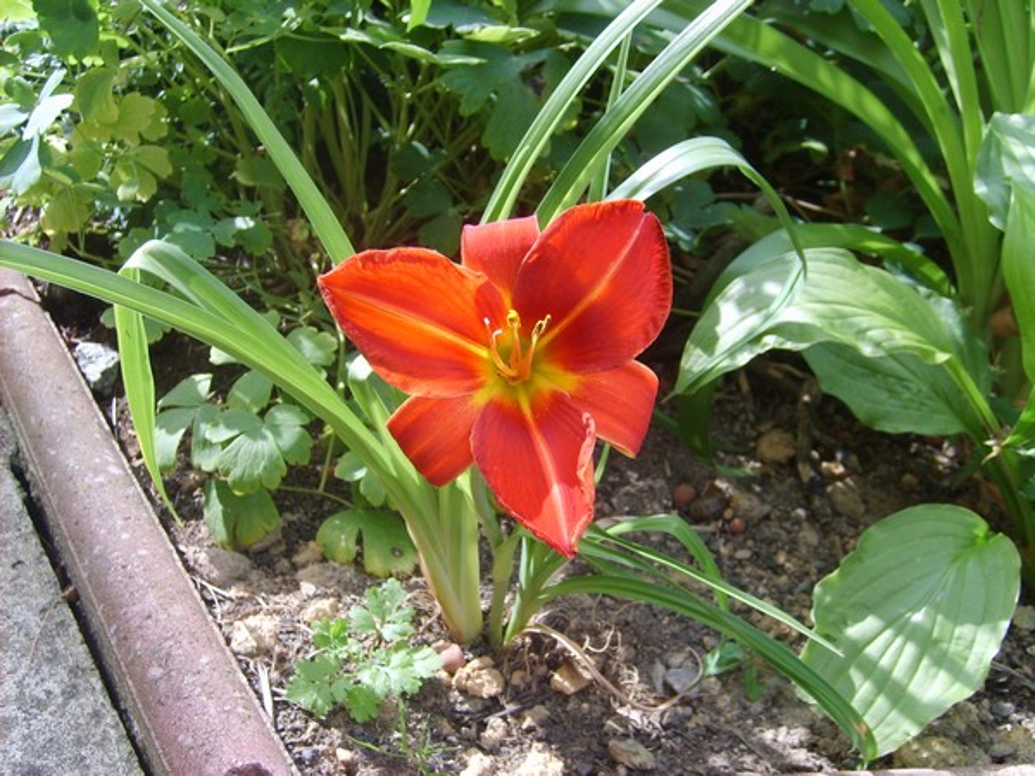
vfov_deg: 40.7
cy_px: 388
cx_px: 518
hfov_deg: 52.6
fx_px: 1046
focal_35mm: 35
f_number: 2.8
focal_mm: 5.8
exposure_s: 1/250
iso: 50
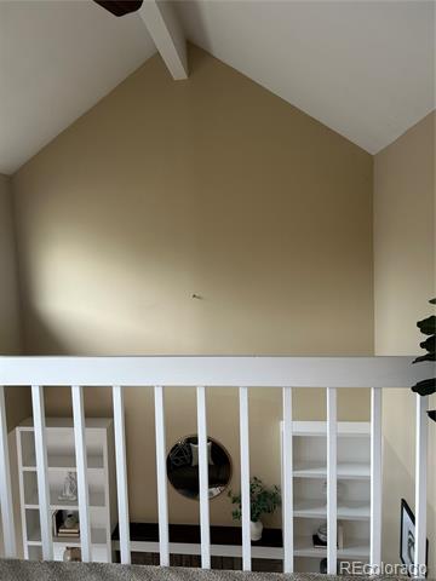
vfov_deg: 67.3
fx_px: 437
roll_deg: +1.4
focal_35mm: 26
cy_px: 290
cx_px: 218
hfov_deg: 53.1
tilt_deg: -5.7
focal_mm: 5.7
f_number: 1.5
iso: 80
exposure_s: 1/60
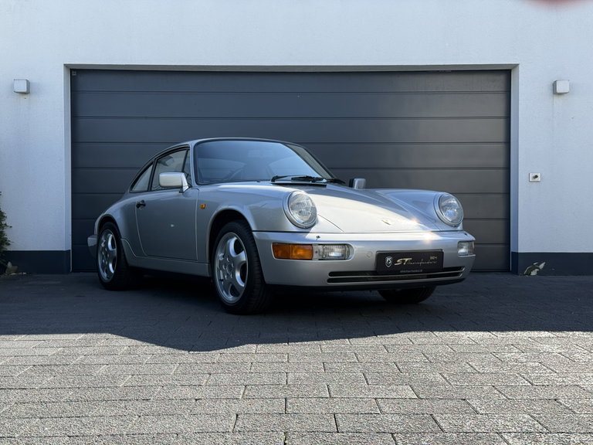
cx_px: 296
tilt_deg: -0.4
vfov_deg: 30.3
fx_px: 822
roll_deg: +0.0
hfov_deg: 39.7
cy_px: 222
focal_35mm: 48
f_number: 1.78
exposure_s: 1/1795
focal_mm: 6.76
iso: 80
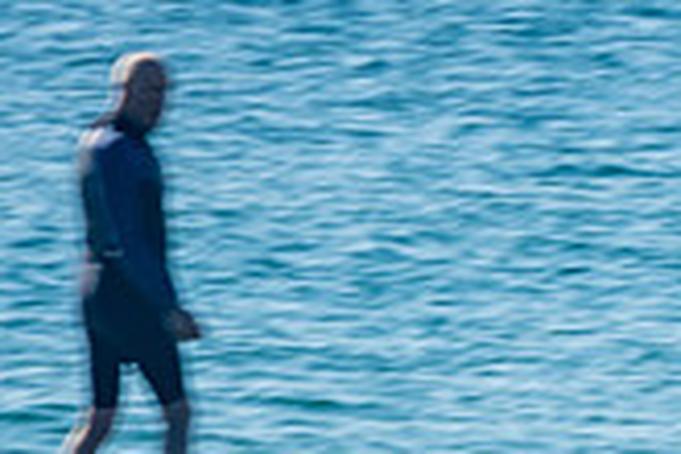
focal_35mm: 2109
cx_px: 962
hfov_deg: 1.0
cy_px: 501
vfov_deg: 0.7
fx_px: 39892
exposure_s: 1/50
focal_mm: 400
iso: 100
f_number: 20
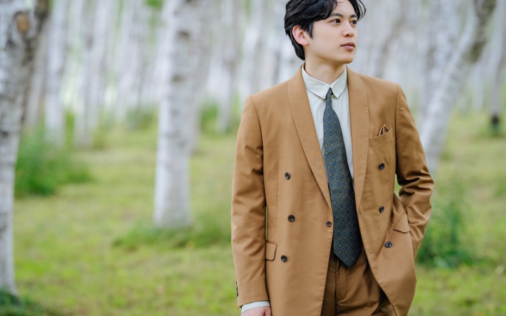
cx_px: 253
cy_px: 148
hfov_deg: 15.1
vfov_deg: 9.5
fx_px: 1903
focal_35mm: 138
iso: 500
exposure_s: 1/400
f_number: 3.5
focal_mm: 135
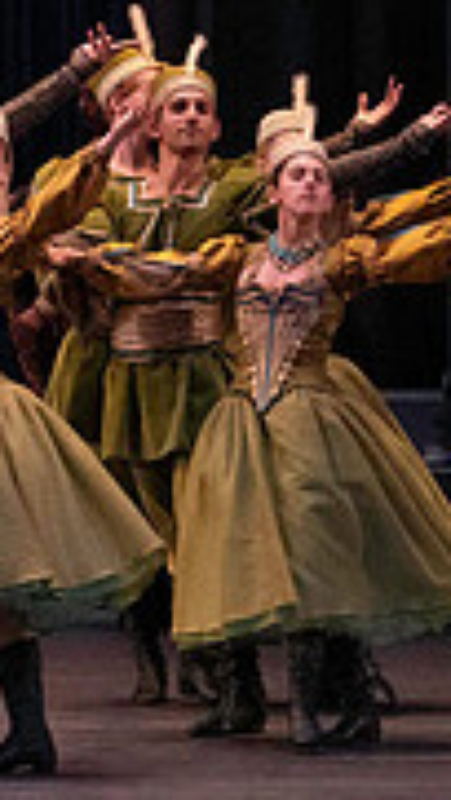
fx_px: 9575
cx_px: -243
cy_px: 99
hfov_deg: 2.7
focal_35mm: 451
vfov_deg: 4.8
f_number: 7.1
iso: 12800
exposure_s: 1/400
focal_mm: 134
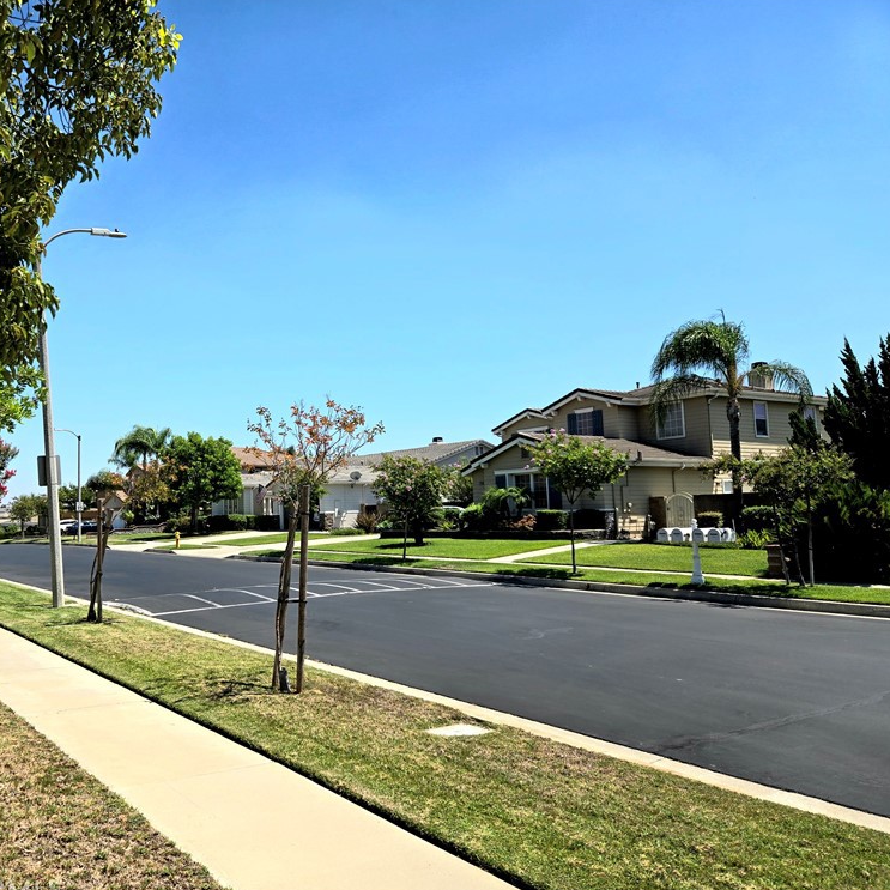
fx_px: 814
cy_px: 448
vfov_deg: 57.3
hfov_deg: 56.1
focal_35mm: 28
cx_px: 298
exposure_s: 1/2500
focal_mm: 5.4
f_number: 1.8
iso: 25
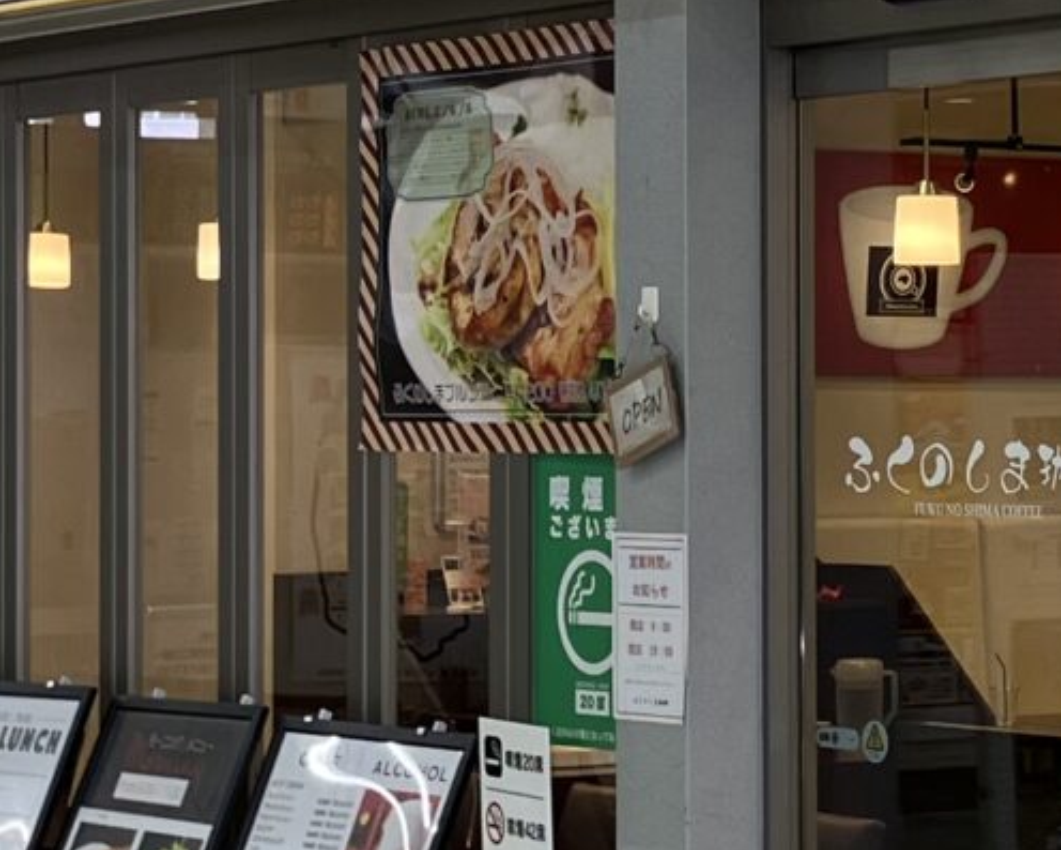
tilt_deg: +1.3
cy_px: 396
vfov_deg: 11.0
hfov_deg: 13.6
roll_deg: -0.4
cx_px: 680
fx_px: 4428
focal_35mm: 141
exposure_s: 1/100
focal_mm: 3.99
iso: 40
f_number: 1.8
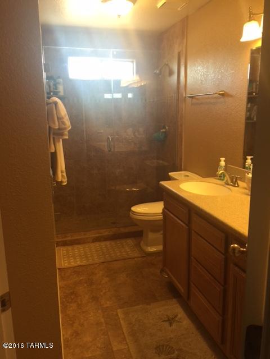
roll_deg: +0.9
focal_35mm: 29
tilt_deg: -12.3
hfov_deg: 48.2
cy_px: 180
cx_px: 135
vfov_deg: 61.7
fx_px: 302
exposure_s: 1/15
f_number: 2.2
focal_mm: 4.15
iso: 40
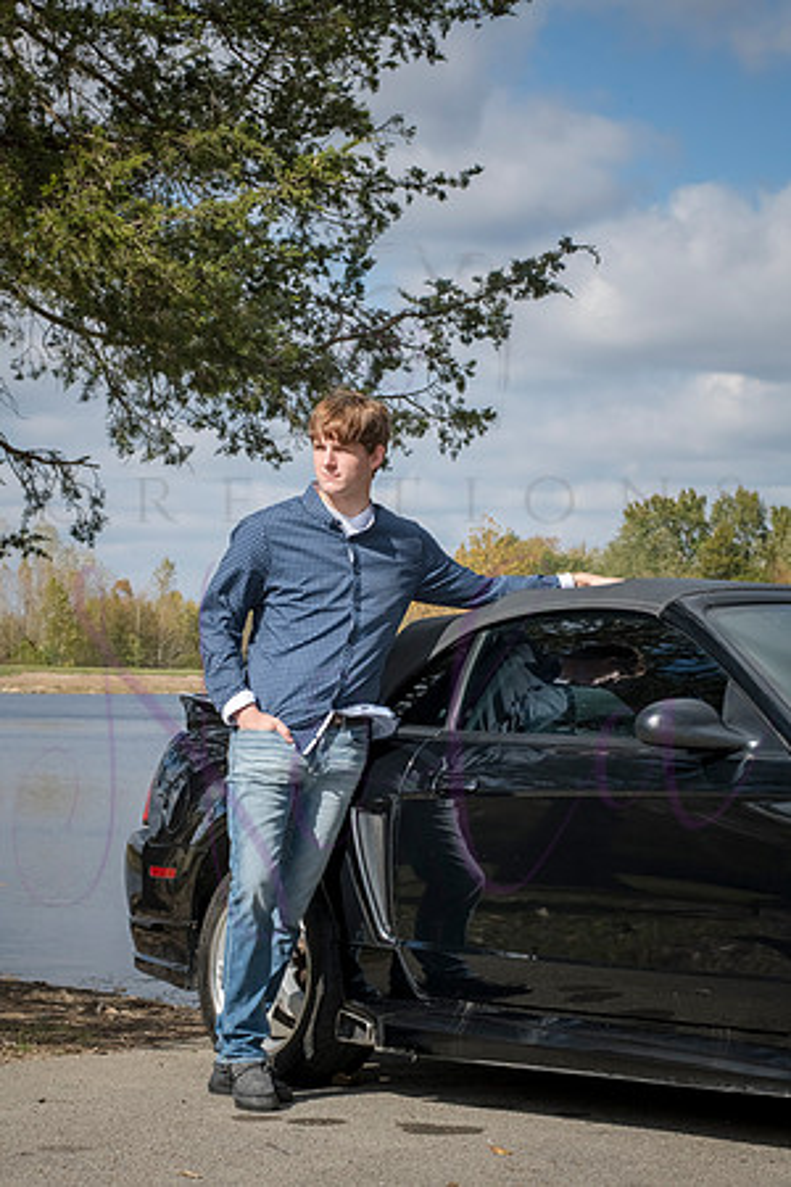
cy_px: 594
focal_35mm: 80
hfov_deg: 17.1
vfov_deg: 25.4
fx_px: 2636
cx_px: 396
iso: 800
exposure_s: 1/640
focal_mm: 80
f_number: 13
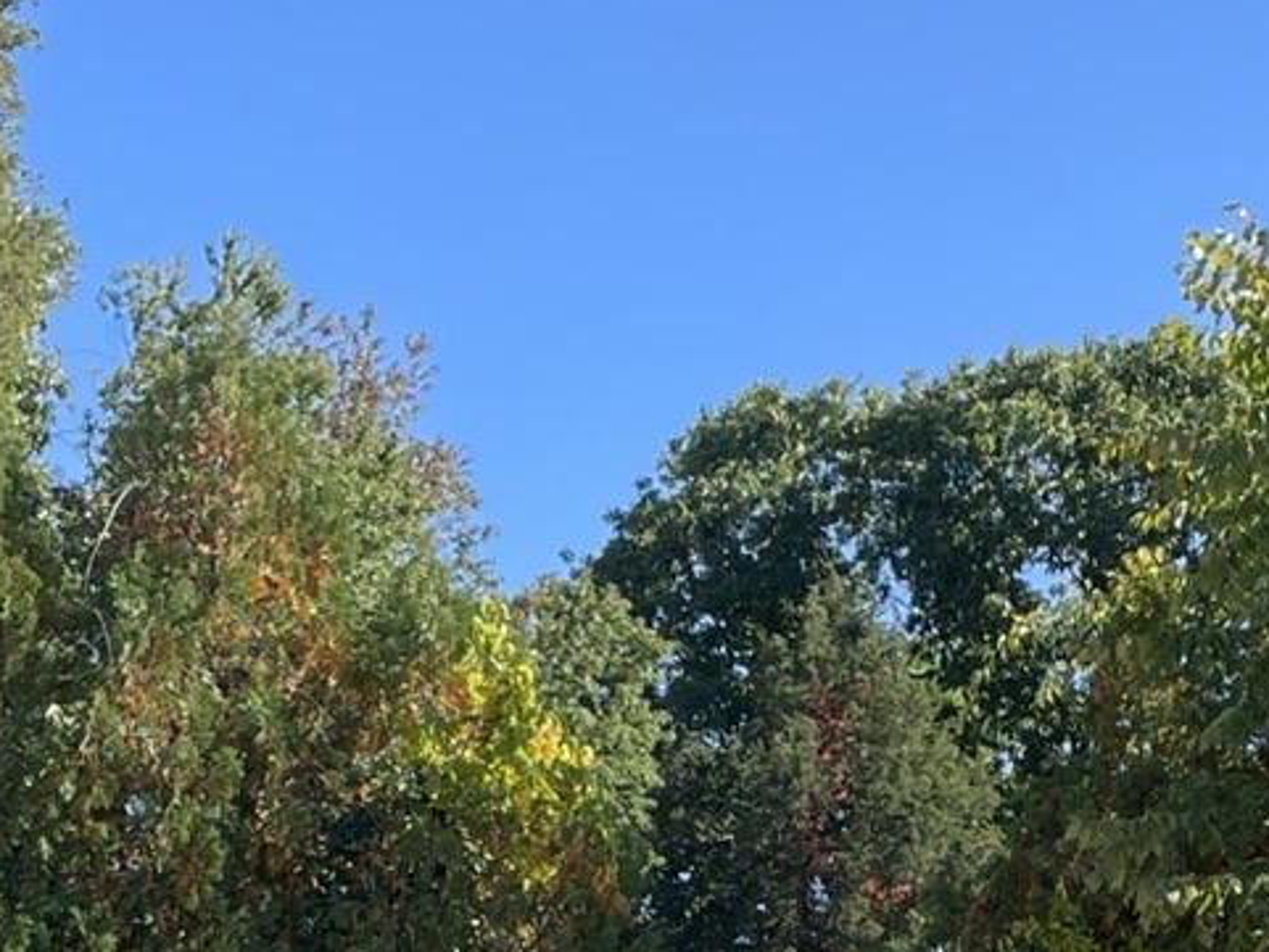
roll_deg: -2.1
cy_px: 1501
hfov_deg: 18.2
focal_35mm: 108
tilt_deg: +1.9
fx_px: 3960
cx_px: 419
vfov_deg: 12.9
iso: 32
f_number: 1.6
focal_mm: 4.2
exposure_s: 1/1072
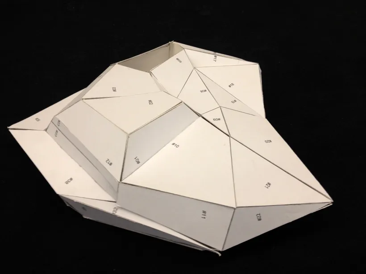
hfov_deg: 52.6
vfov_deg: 40.7
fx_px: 370
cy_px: 137
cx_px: 183
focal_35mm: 35
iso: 80
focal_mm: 4.28
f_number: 2.4
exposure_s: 1/20
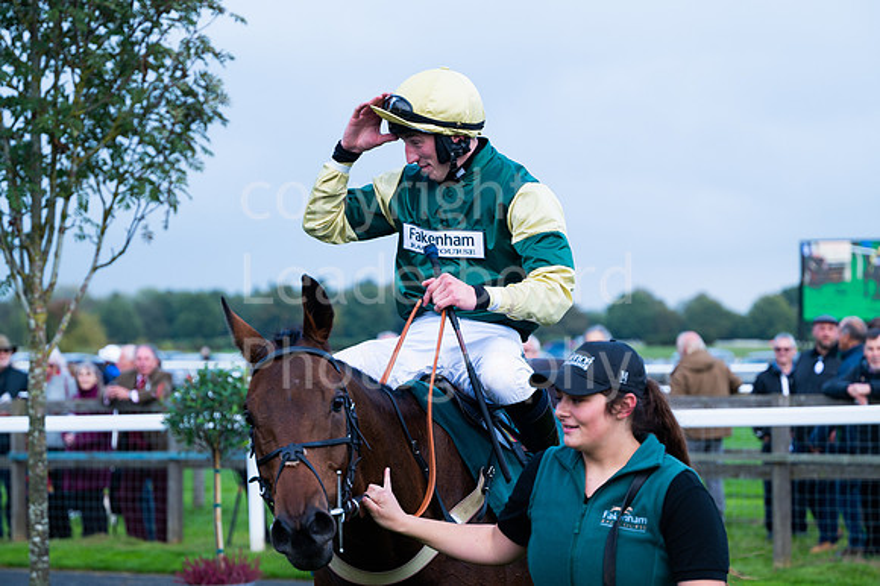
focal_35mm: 98
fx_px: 2394
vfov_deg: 13.9
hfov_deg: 20.8
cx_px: 440
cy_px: 293
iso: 500
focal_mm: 98
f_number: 4
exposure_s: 1/1000
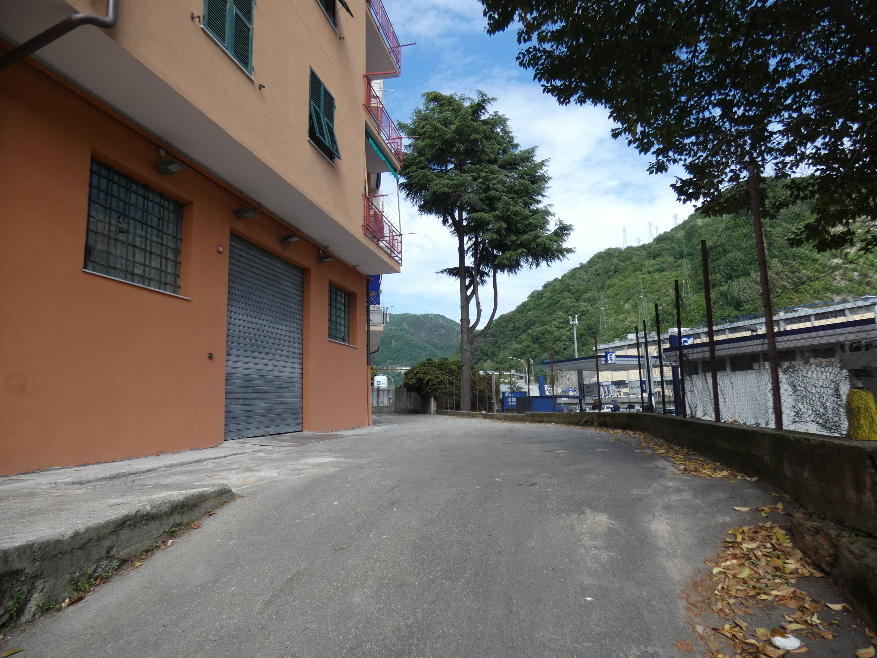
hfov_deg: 81.7
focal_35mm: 20
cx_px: 438
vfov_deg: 66.0
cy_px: 329
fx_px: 507
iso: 80
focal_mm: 3.6
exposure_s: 1/800
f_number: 2.8
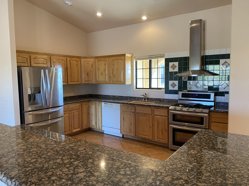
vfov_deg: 53.1
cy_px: 93
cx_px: 124
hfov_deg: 67.3
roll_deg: +1.0
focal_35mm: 26
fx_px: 187
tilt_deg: -5.5
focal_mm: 4.25
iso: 125
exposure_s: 1/60
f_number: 1.8
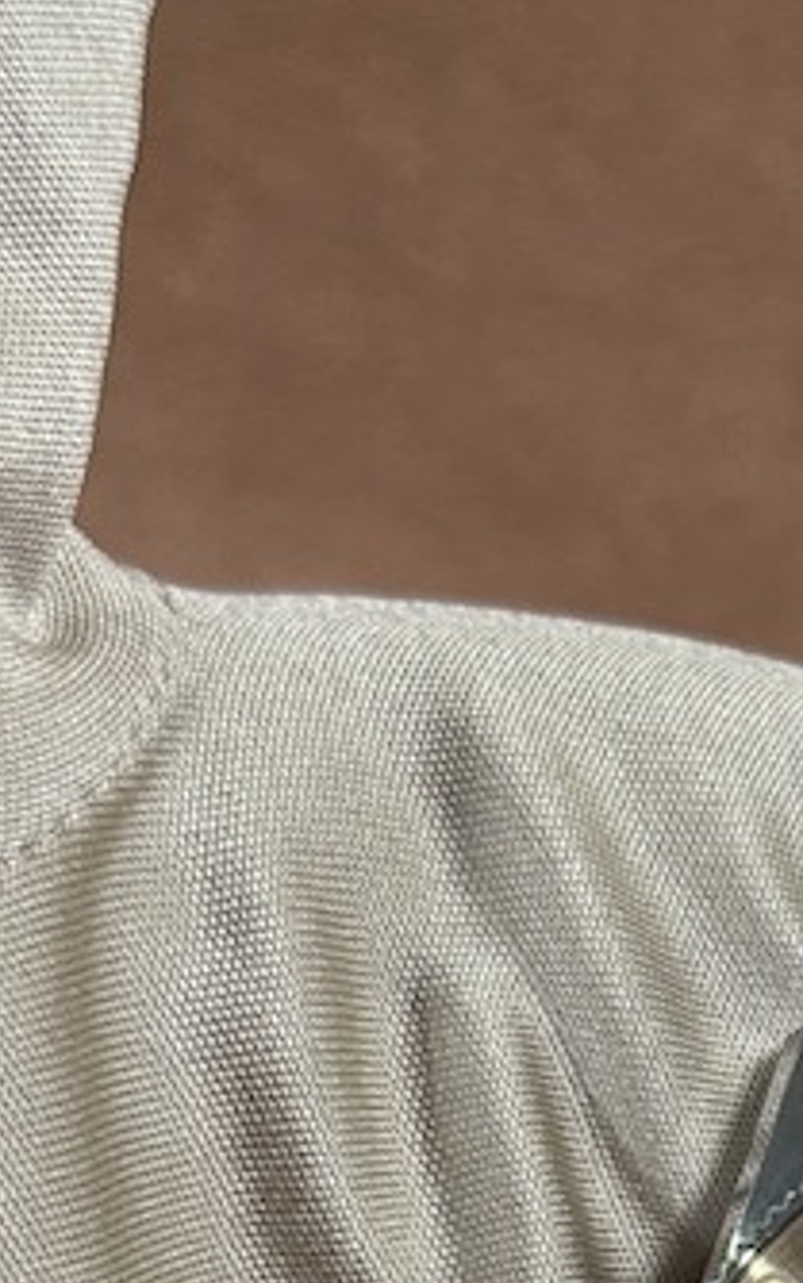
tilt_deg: -25.1
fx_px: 4268
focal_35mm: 122
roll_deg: -0.6
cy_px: 1521
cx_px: 1041
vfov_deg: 16.4
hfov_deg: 10.5
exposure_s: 1/60
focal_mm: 6.76
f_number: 1.78
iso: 125
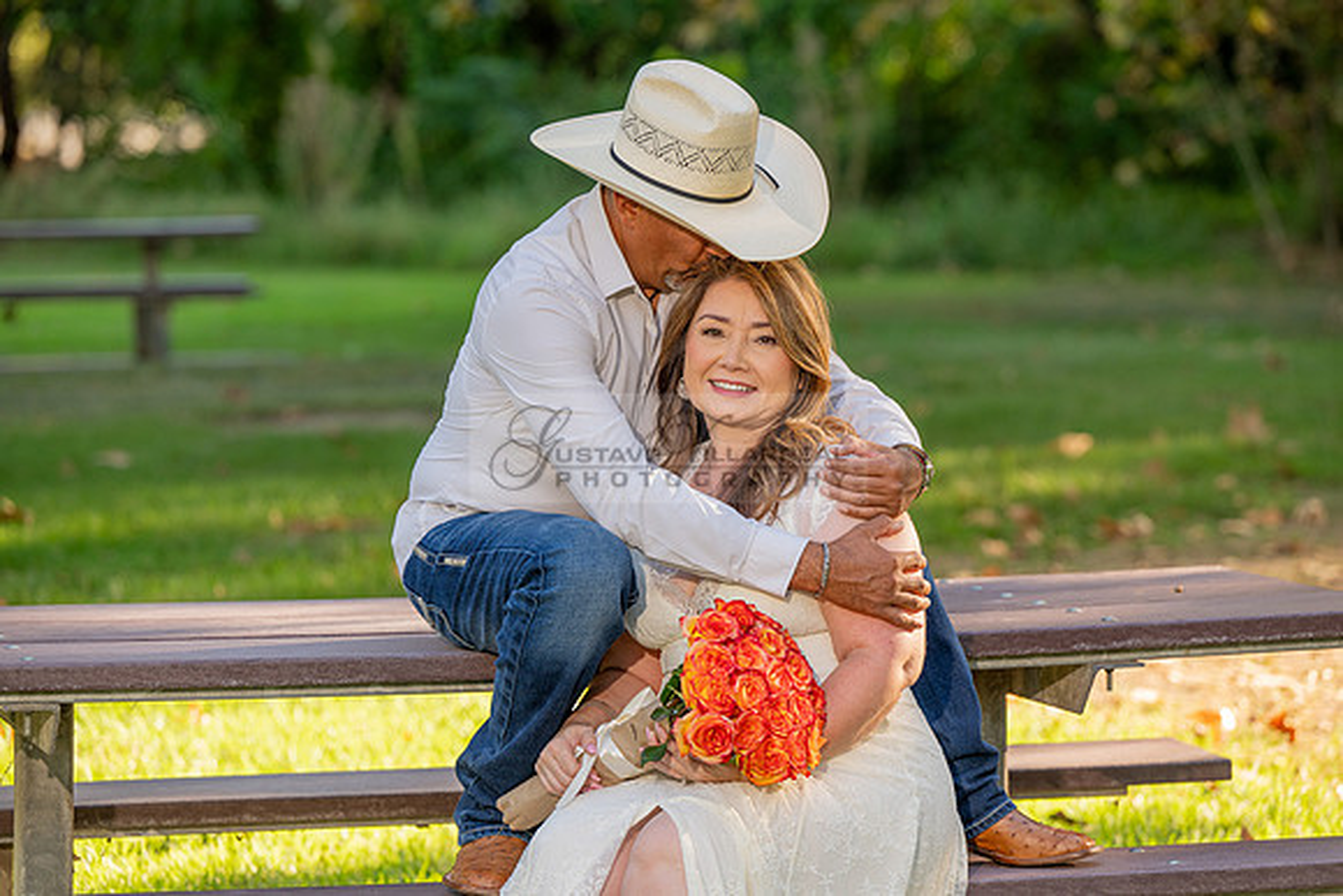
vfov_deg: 9.8
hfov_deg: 14.7
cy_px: 448
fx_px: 5224
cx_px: 672
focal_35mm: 140
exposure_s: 1/200
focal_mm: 140
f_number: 4
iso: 200
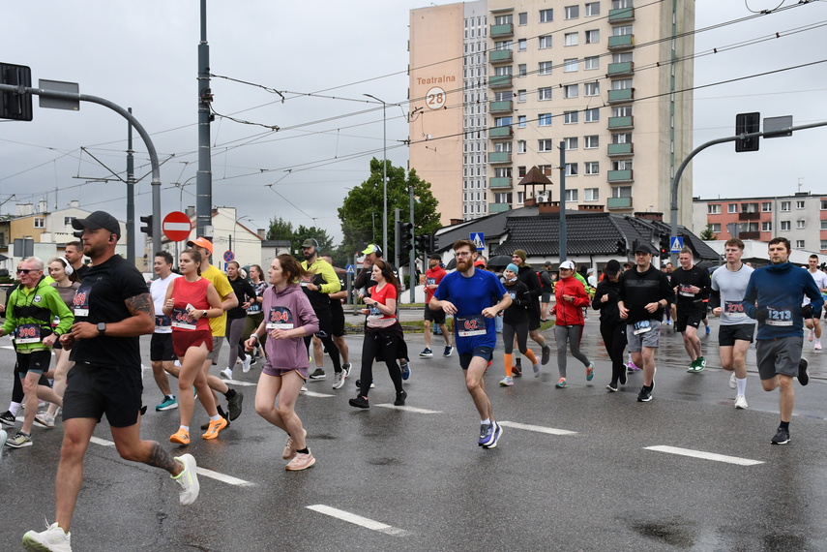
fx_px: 1103
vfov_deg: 28.1
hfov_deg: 41.1
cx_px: 414
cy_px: 276
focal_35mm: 48
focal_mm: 32
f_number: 13
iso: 1000
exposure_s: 1/640
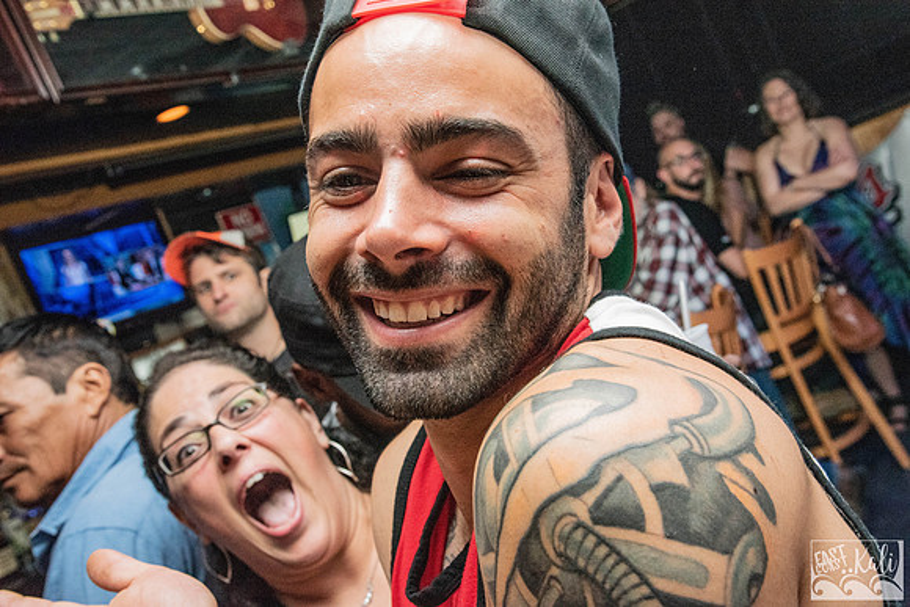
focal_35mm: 44
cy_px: 304
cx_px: 455
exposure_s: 1/160
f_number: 10
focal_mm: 44
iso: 4000
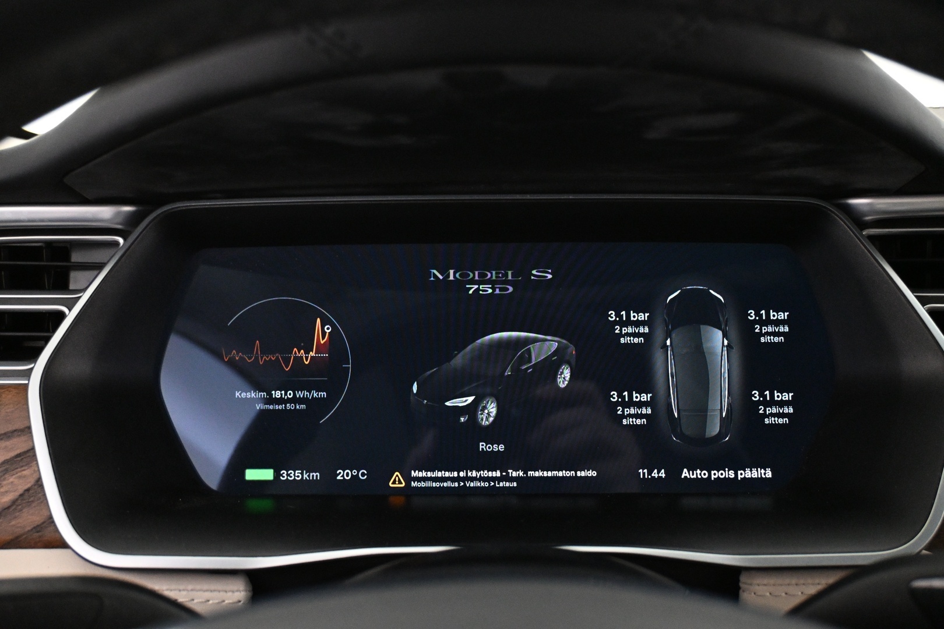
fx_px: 865
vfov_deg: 40.0
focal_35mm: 33
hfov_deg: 57.2
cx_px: 472
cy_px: 314
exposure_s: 1/30
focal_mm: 22
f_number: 4
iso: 4000
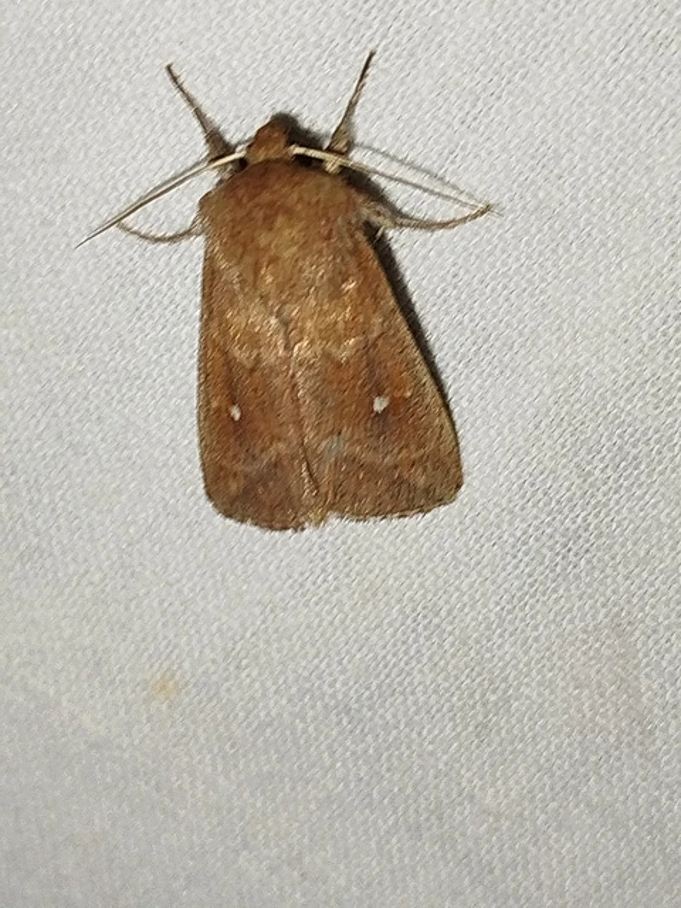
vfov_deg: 20.4
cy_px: 454
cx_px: 340
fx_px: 2518
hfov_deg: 15.4
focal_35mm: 96
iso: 80
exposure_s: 1/50
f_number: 1.7
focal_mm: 5.31
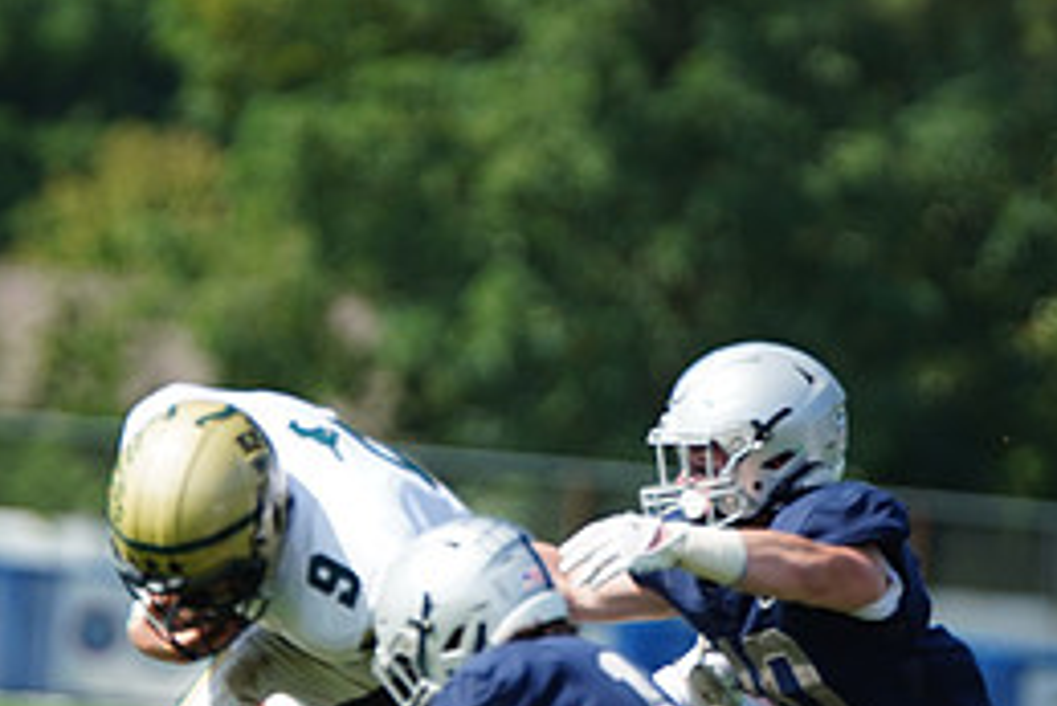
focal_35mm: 553
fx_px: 16245
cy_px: 377
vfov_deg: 2.5
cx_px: 461
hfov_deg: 3.7
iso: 400
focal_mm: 247
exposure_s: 1/4000
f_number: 2.8
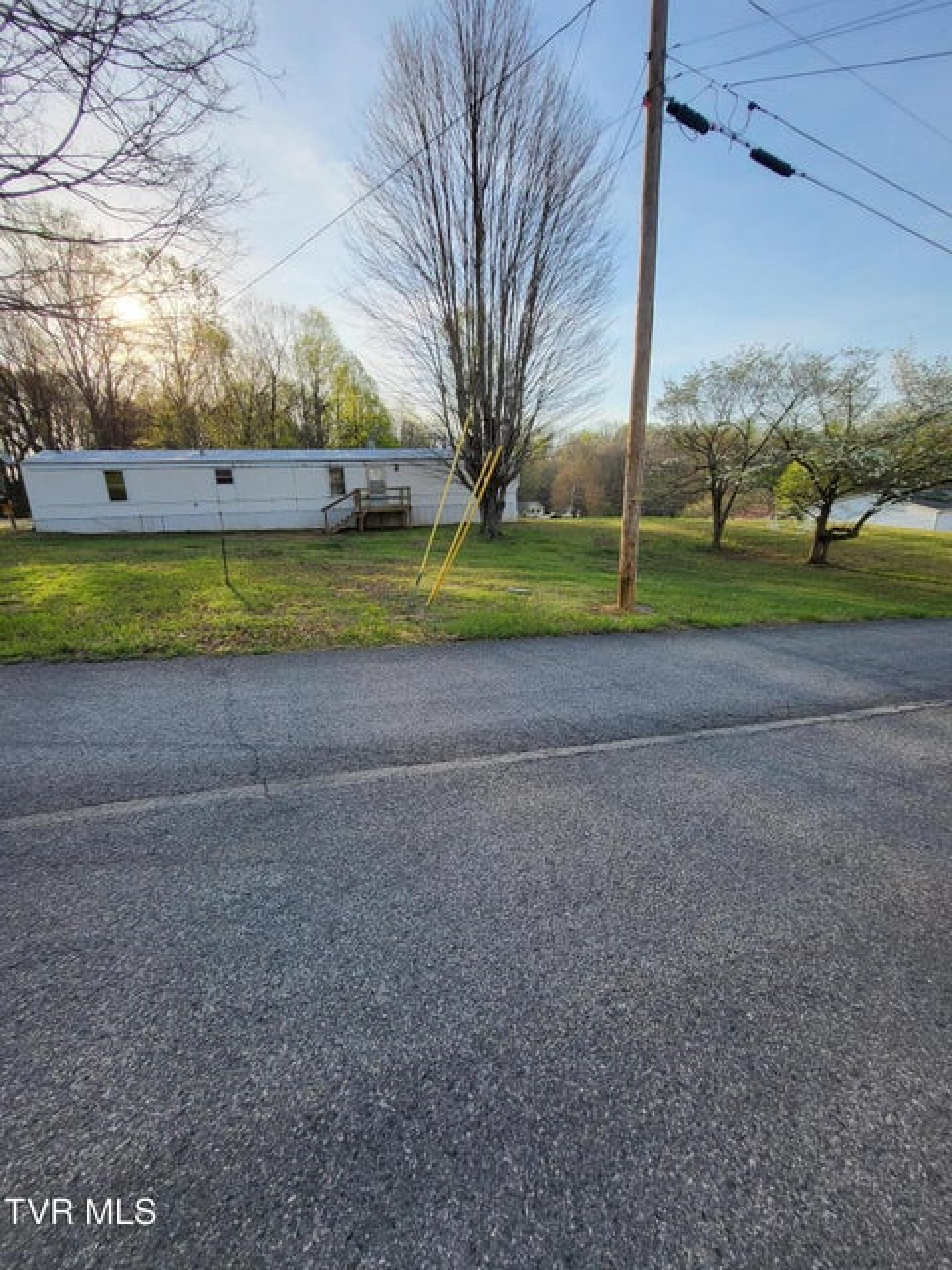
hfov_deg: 89.9
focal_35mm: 13
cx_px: 476
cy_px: 635
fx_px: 477
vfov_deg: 106.2
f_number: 2.2
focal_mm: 1.74
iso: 32
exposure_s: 1/621
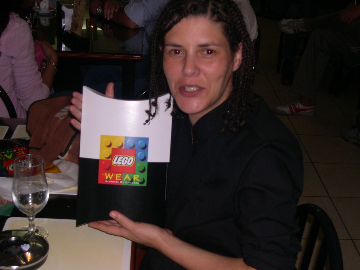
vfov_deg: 23.7
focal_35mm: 62
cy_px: 135
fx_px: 645
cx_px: 180
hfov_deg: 31.2
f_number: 3.5
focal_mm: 13.2
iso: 100
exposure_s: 1/60
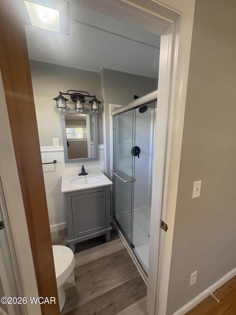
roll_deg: +0.4
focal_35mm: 14
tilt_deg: -10.3
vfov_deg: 102.1
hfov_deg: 85.7
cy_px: 158
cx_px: 118
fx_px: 127
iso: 200
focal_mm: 2.22
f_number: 2.2
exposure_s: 1/60
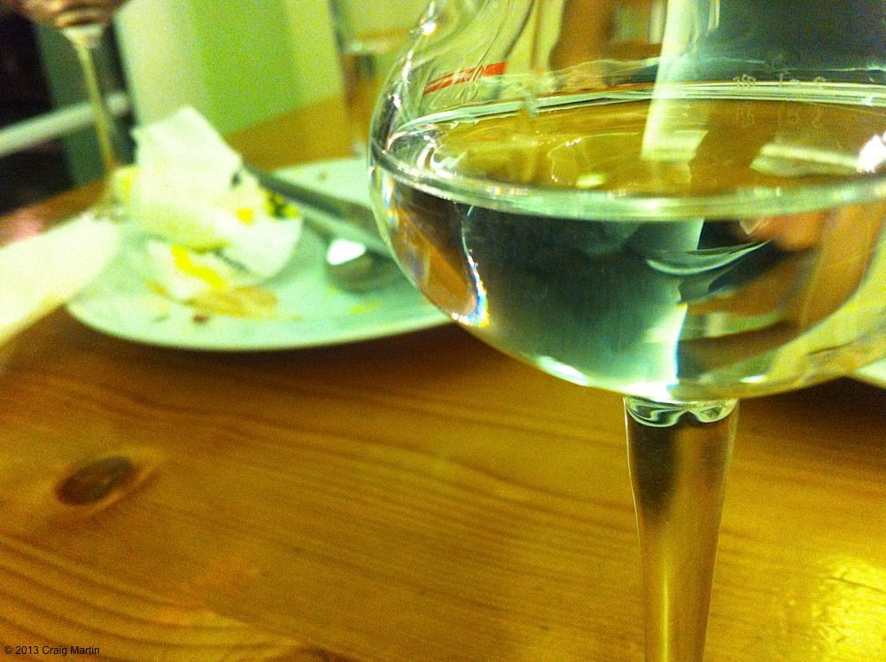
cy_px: 331
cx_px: 443
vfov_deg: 40.6
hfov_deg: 52.7
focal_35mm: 35
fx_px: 895
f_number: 2.8
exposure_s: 1/15
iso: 500
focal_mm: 3.85
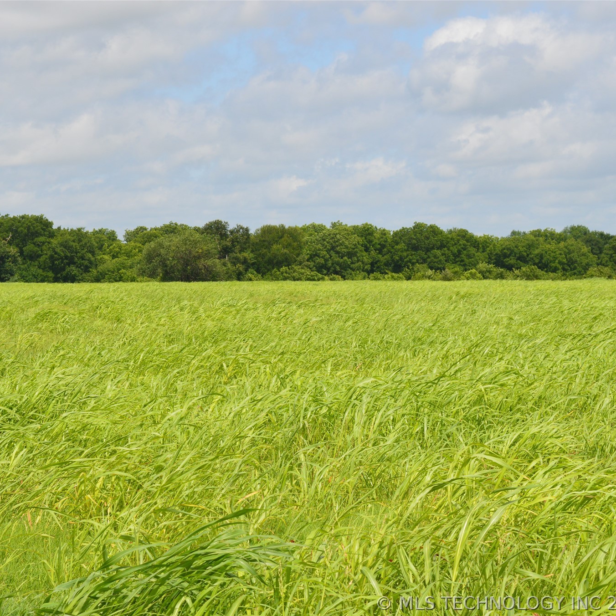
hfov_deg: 16.4
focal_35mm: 106
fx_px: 2127
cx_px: 192
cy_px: 308
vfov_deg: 16.5
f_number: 11
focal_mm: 55
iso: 280
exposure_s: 1/500
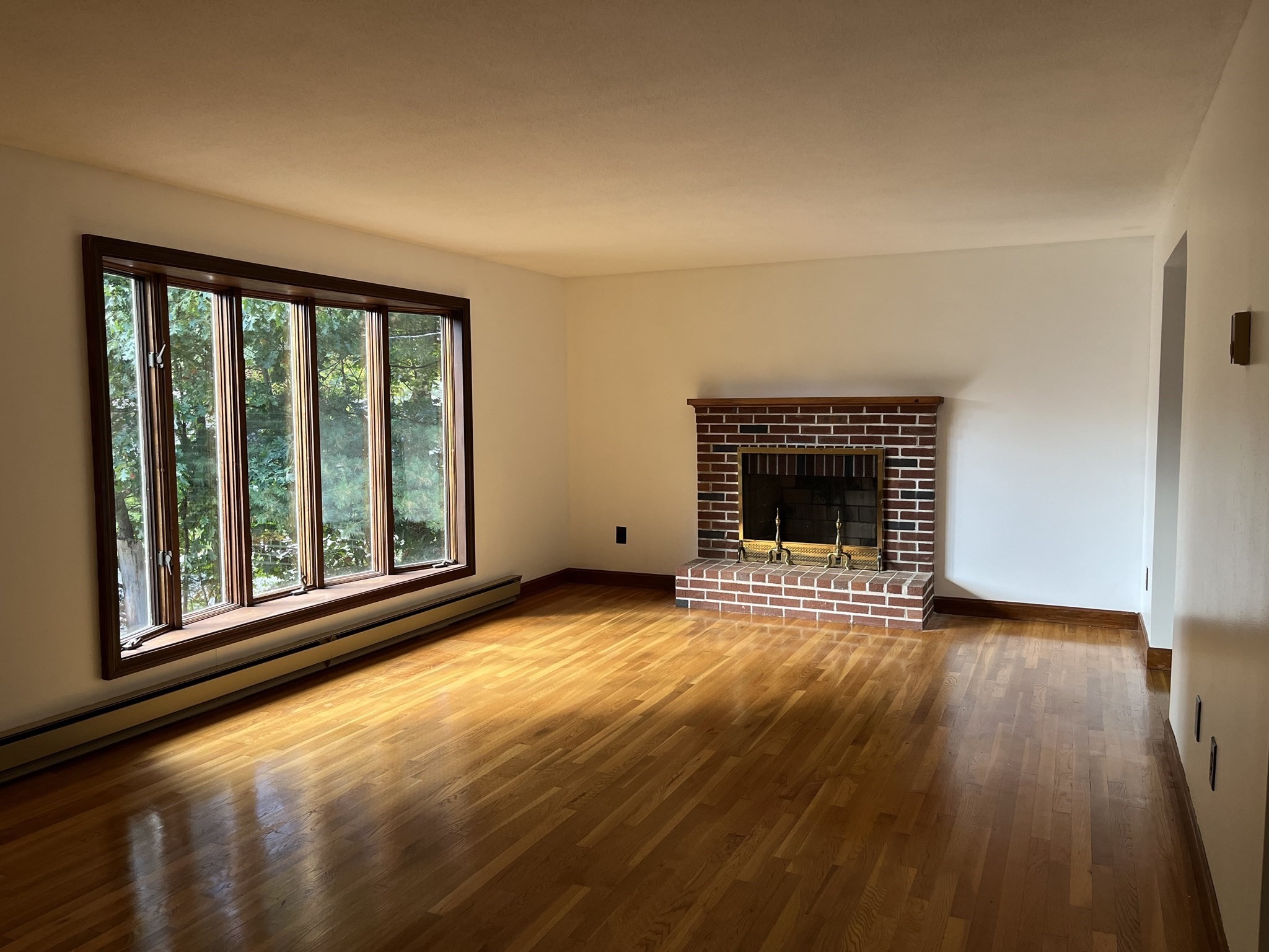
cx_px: 634
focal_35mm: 26
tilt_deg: -4.1
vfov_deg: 53.1
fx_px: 953
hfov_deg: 67.3
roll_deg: -0.1
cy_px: 476
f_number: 1.6
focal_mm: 5.1
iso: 125
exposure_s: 1/121
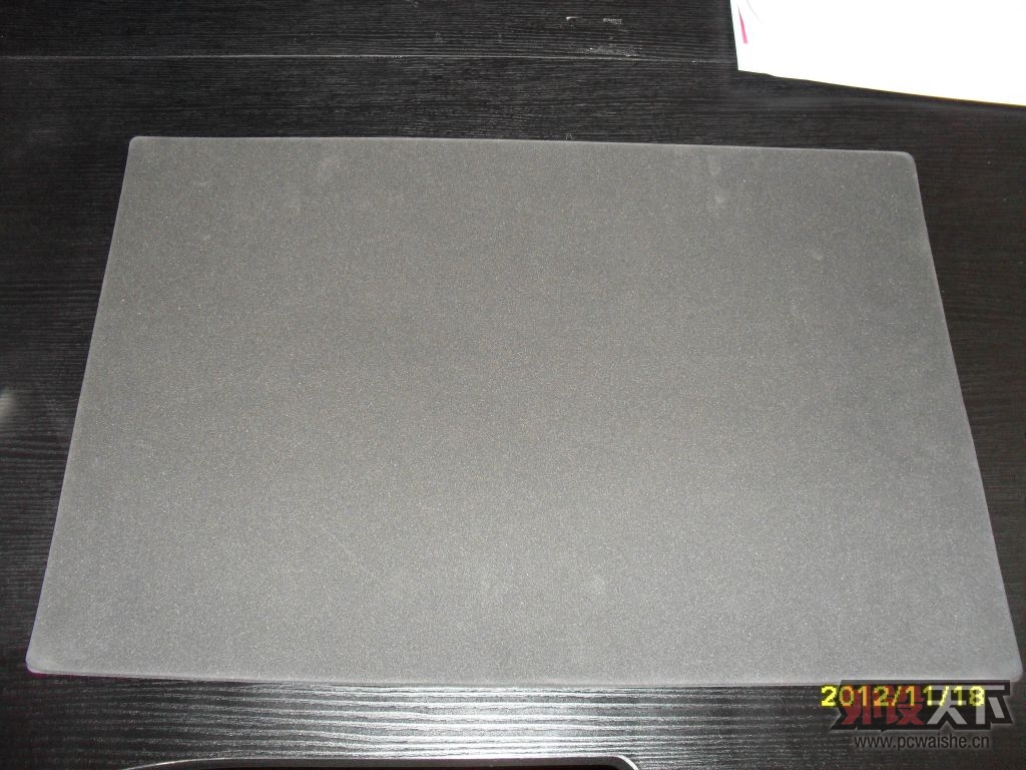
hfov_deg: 52.6
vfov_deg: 40.7
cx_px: 513
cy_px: 385
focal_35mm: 35
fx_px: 1037
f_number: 3.2
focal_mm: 6.3
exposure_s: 1/45
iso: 200
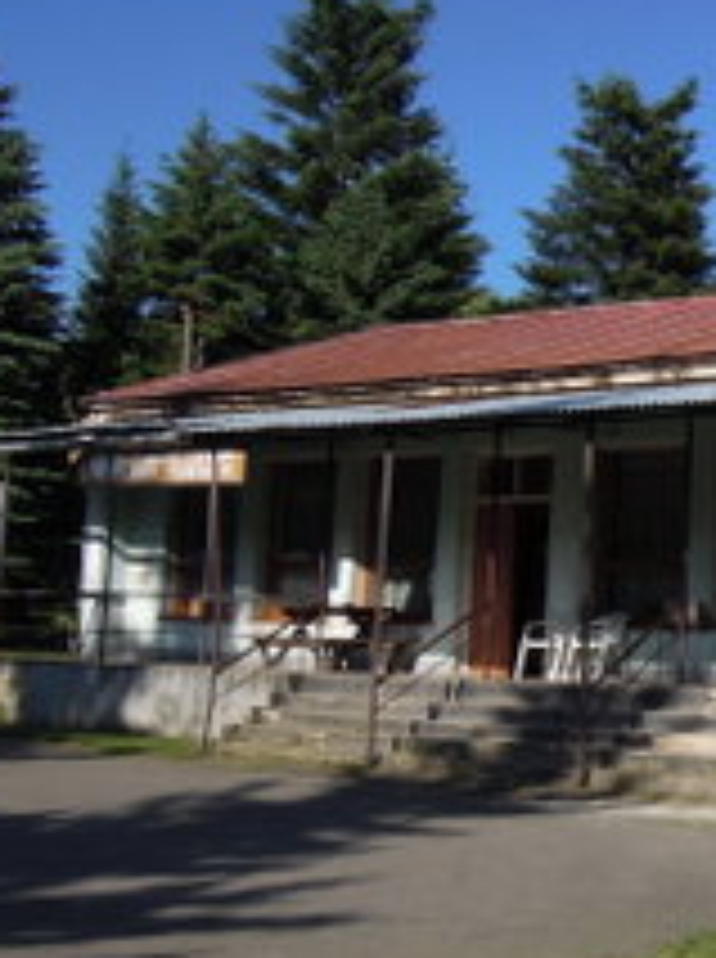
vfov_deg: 27.8
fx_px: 1936
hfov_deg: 19.6
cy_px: 459
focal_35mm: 70
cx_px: 874
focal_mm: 5.5
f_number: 3.7
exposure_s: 1/1250
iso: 160
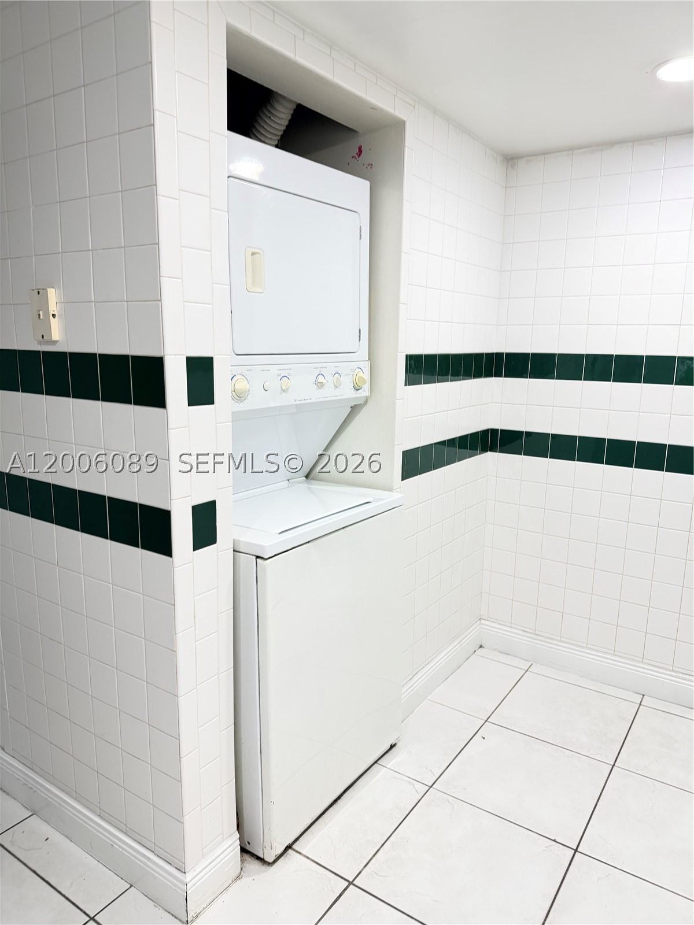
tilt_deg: -11.5
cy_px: 462
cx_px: 347
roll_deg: -1.5
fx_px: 642
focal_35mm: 24
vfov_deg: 71.6
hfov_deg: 56.8
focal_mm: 6.76
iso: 200
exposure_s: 1/60
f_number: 1.78
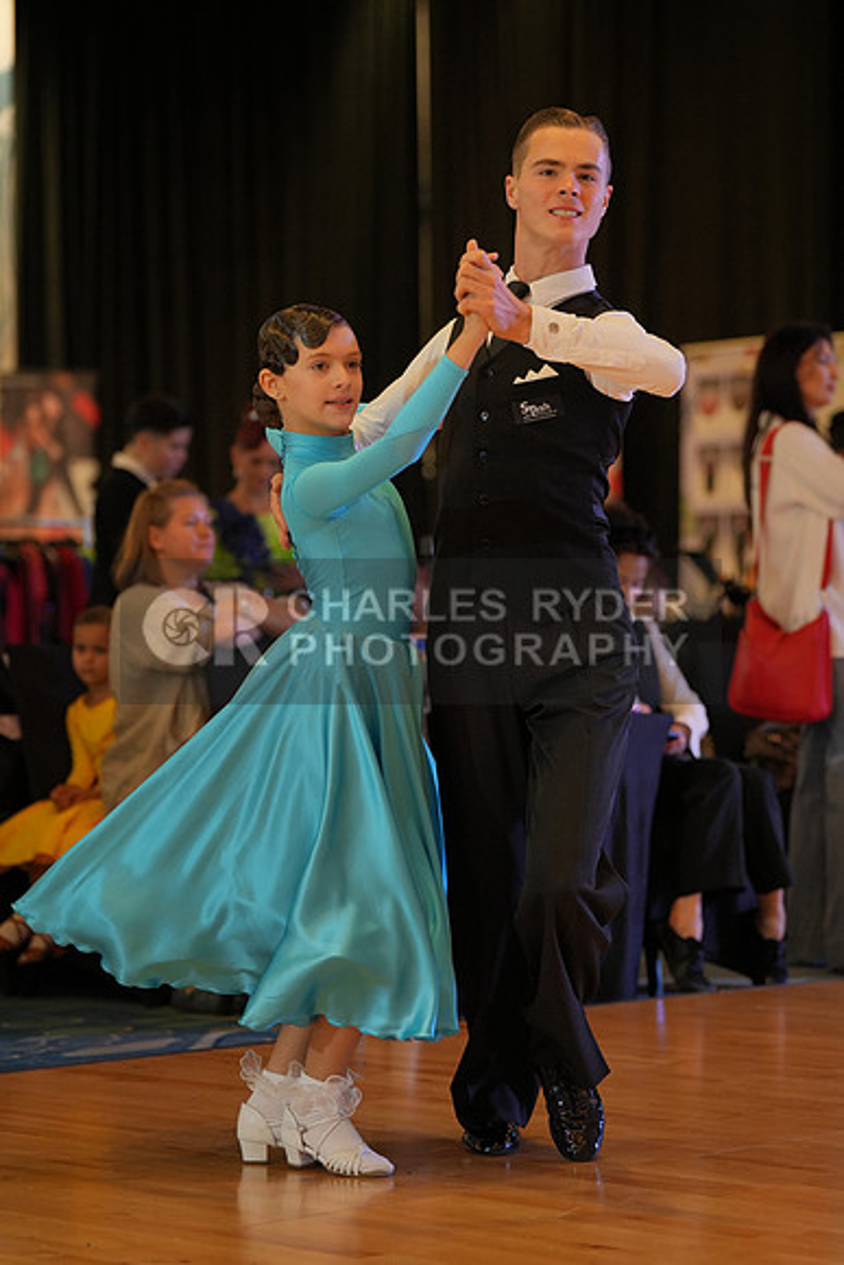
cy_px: 632
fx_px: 3198
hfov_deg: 15.0
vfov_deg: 22.4
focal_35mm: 91
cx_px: 422
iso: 1000
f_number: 2.8
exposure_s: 1/400
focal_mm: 91
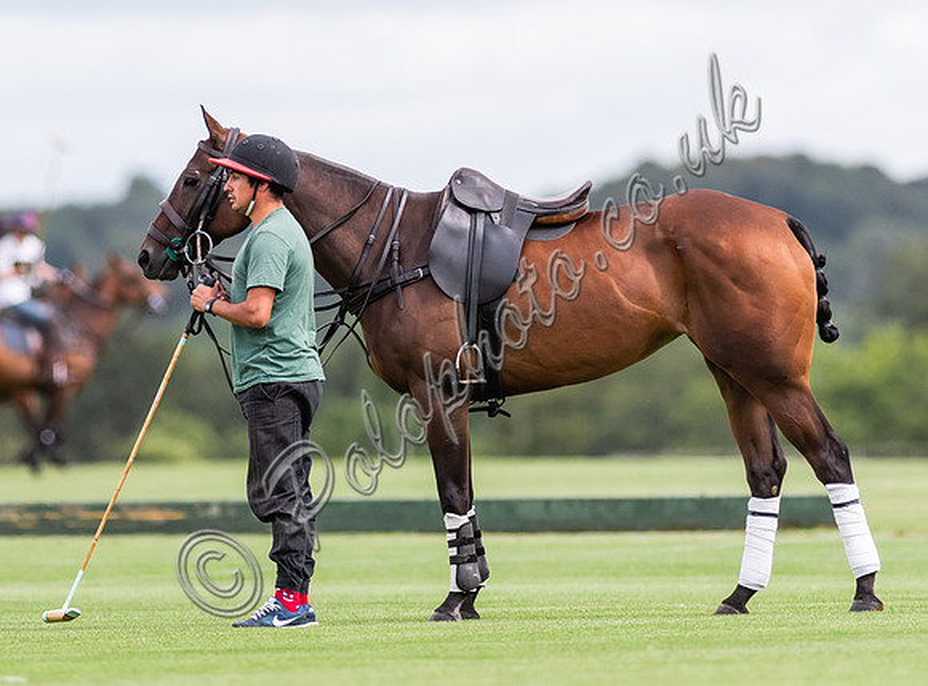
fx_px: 18107
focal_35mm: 679
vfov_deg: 2.2
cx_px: 251
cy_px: 282
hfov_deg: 2.9
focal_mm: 300
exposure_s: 1/4000
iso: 400
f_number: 3.2
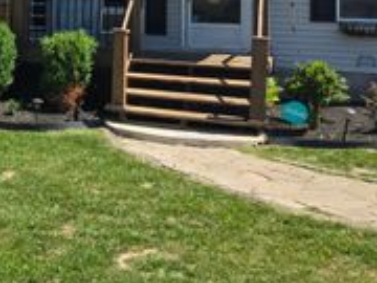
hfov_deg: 28.1
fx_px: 697
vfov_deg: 21.8
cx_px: -17
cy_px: -26
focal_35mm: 64
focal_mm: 6.3
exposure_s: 1/4145
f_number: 1.7
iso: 80
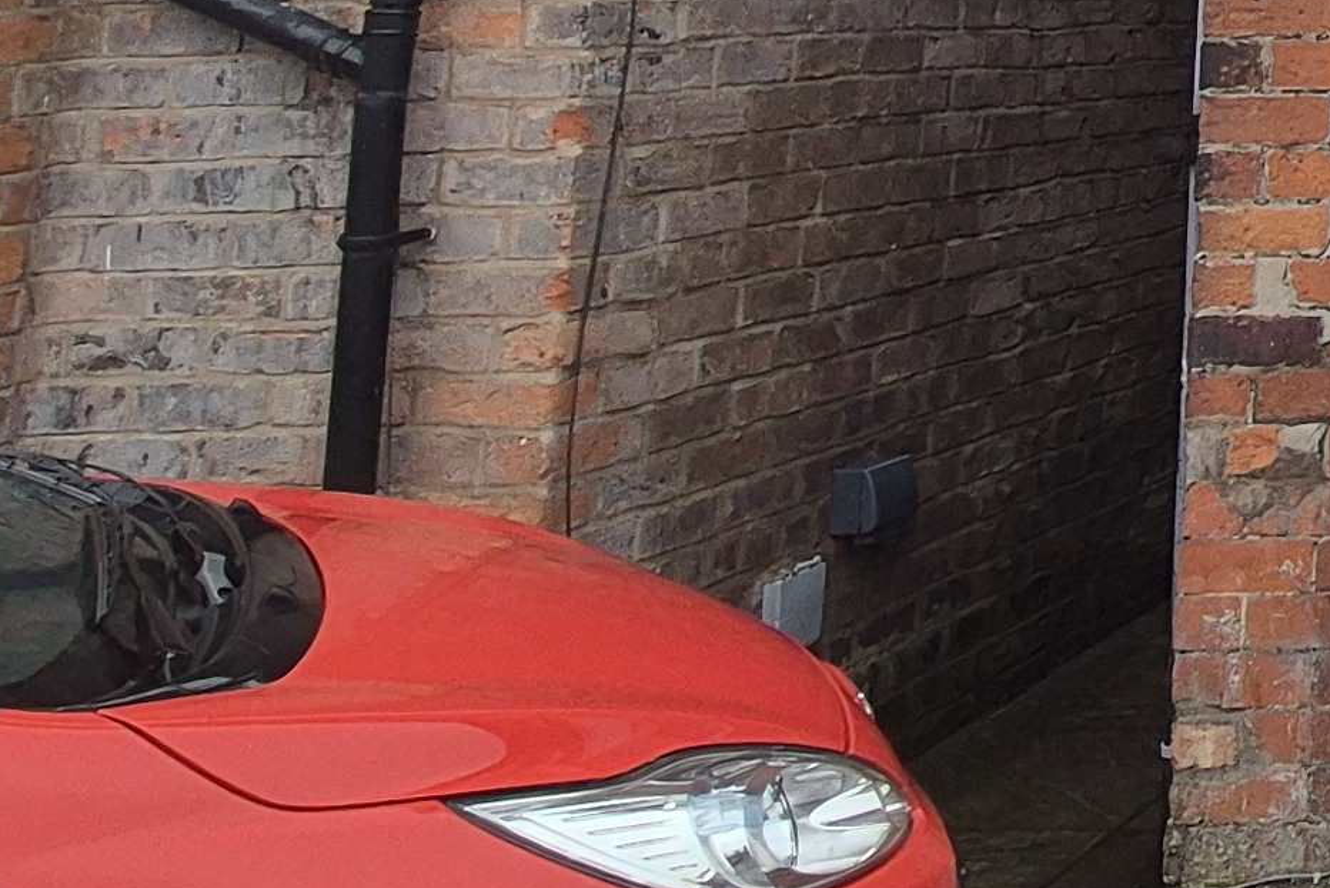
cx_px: 2249
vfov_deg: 20.7
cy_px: -357
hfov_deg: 23.2
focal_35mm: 58
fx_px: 2143
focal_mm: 2.2
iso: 50
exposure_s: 1/314
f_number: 2.2
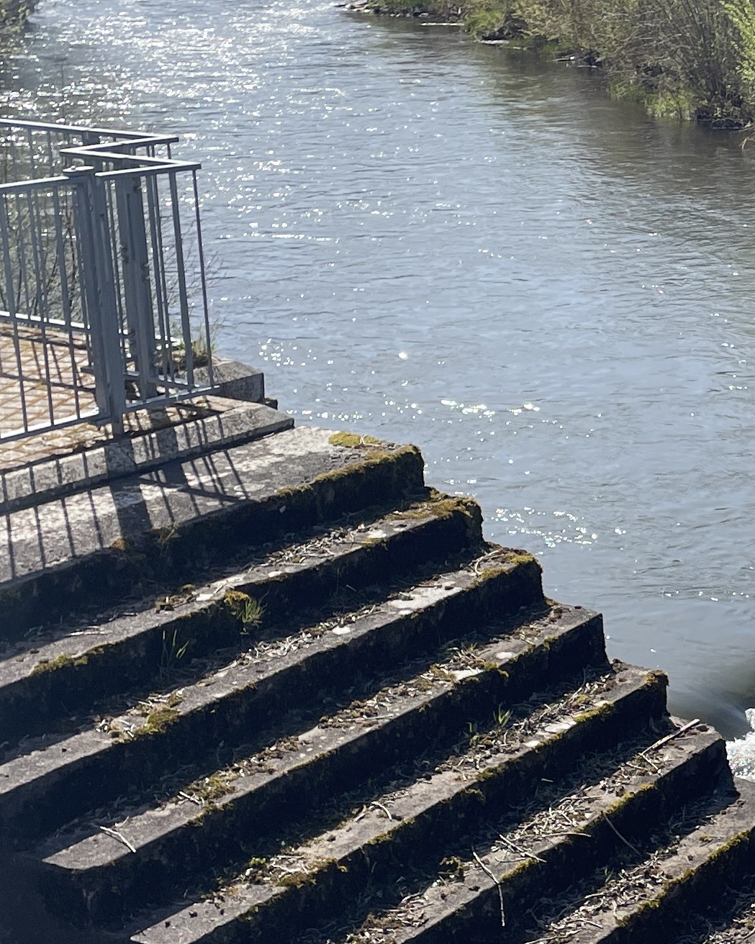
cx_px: 874
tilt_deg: -15.8
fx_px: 2179
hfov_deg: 18.7
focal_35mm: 78
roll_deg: +0.0
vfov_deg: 24.4
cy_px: 512
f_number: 1.6
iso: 32
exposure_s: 1/2212
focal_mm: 4.2
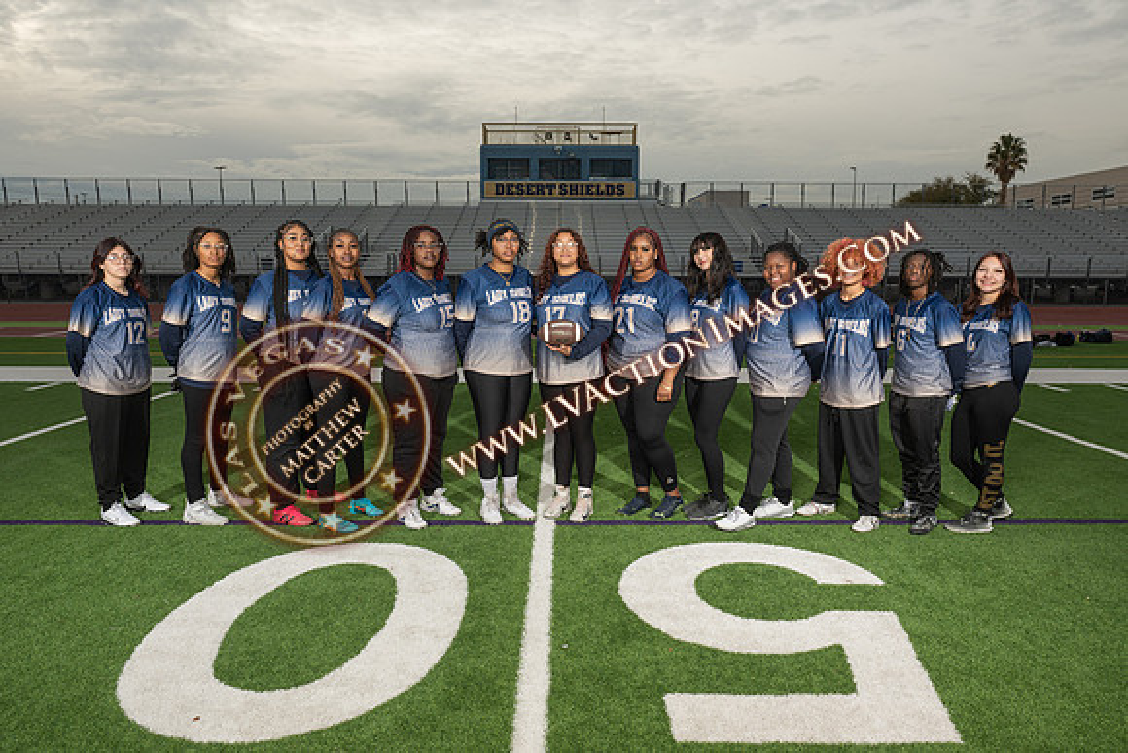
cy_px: 400
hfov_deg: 70.4
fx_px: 800
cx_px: 567
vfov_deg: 50.4
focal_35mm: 26
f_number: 8
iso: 160
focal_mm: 24
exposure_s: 1/200
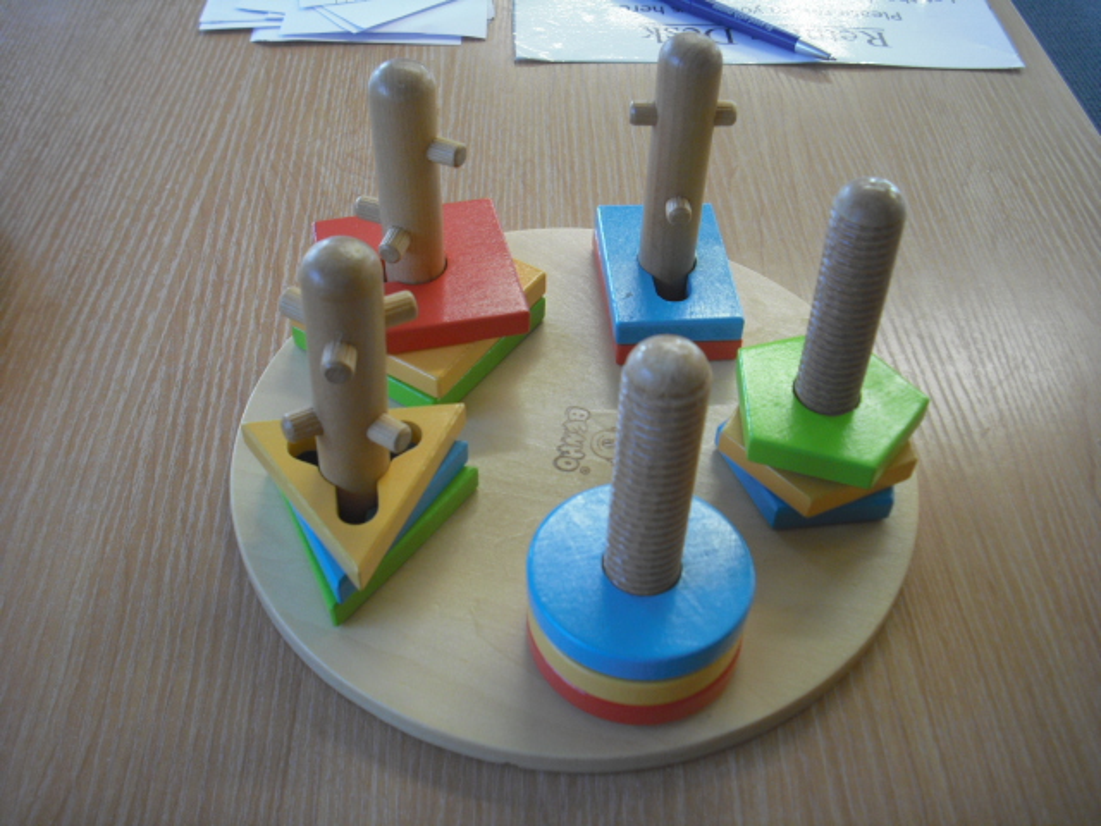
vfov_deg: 37.7
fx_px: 1209
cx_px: 550
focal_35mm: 38
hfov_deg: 49.0
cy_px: 413
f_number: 2.8
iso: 100
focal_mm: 6.2
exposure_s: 1/60
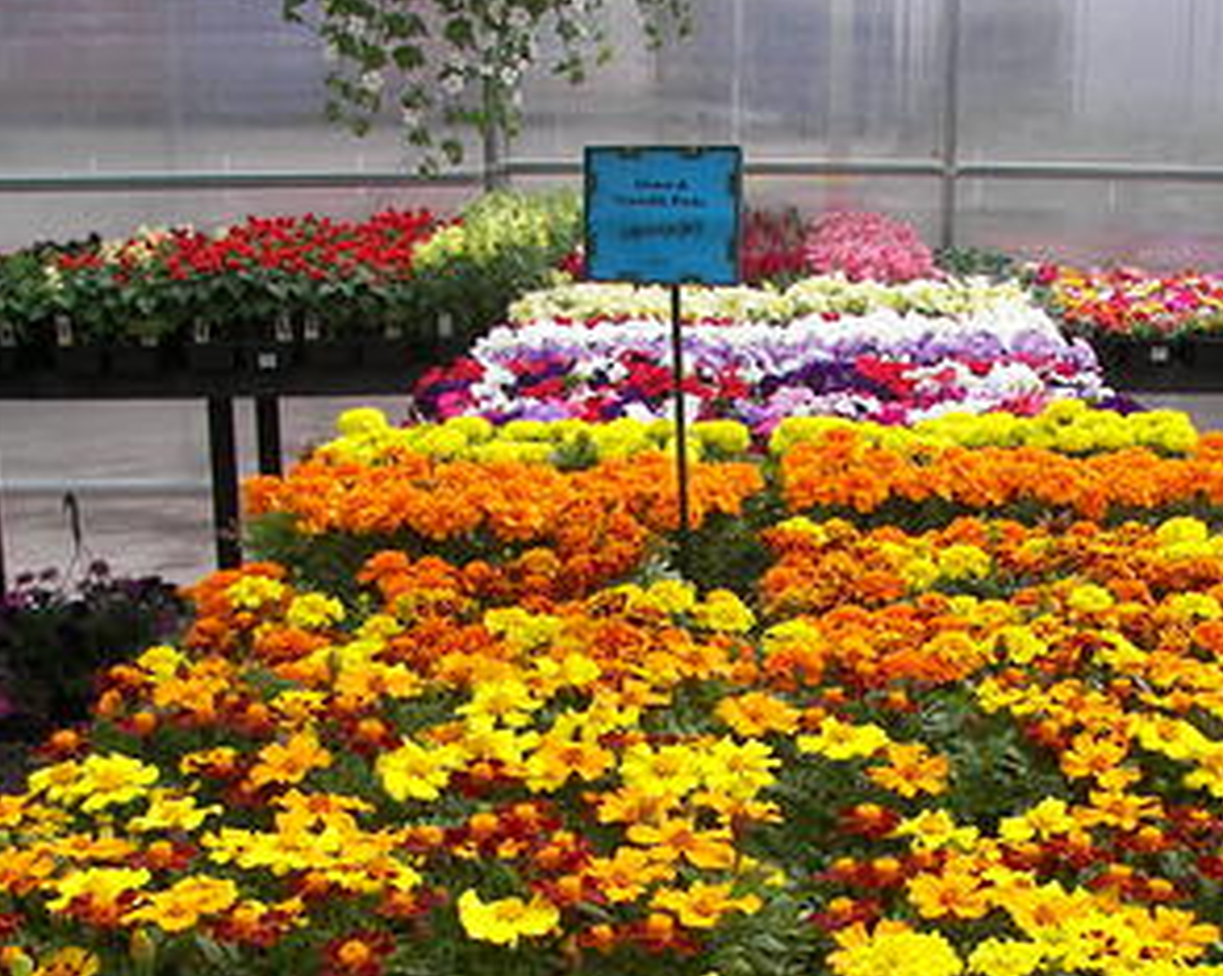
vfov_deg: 26.8
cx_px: 770
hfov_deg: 33.4
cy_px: 709
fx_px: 2026
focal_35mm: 56
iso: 50
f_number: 2.8
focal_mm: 6
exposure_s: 1/800
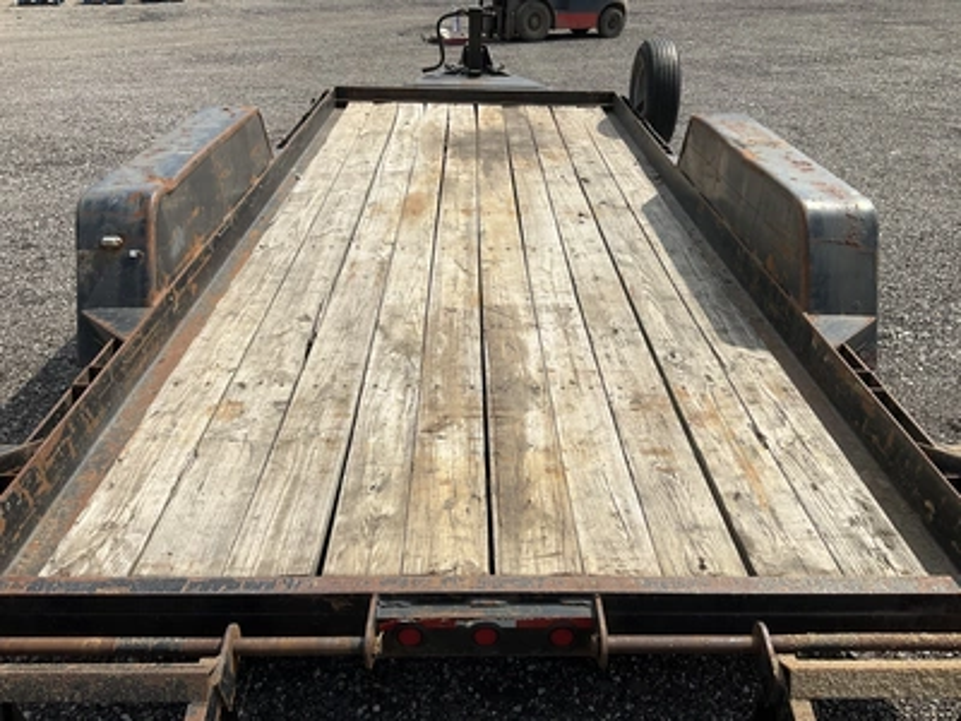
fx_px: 805
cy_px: 360
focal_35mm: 29
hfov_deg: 61.7
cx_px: 480
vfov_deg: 48.2
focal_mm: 3
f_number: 1.8
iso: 25
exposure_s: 1/2801
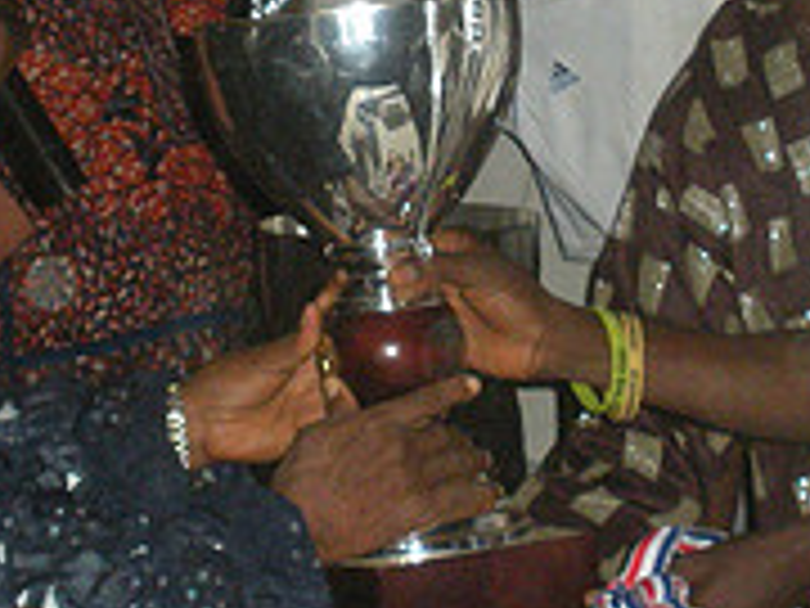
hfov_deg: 13.8
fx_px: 3323
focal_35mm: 142
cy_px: 124
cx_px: 702
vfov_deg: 10.4
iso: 352
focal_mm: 7.7
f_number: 4
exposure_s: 1/60
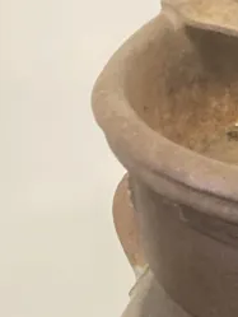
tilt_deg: -36.9
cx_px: 398
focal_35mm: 115
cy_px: 488
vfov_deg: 15.6
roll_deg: -2.3
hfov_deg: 12.1
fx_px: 1053
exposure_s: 1/50
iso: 250
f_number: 1.8
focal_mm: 3.99
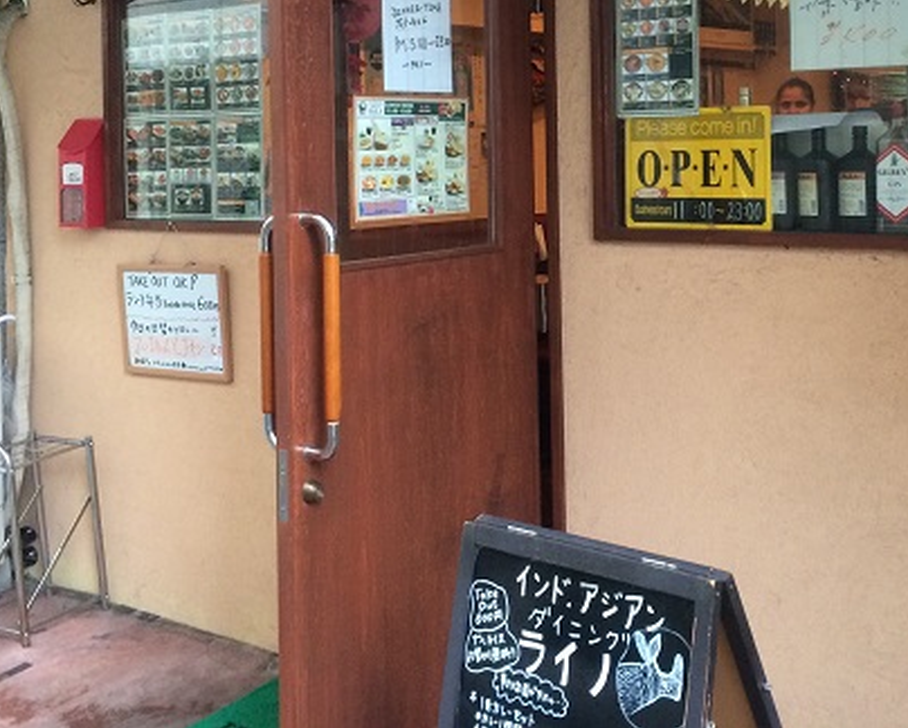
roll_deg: +1.4
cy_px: 140
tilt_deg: +0.7
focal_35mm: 49
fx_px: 1318
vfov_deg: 30.1
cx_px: 555
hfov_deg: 37.8
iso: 160
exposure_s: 1/30
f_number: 2.2
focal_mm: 4.15
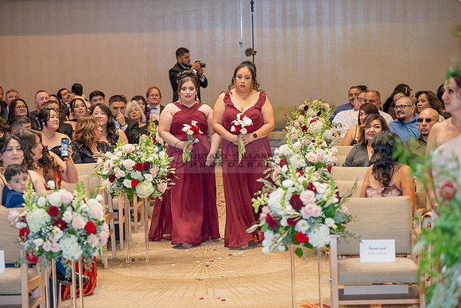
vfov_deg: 13.2
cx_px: 230
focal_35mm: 104
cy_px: 154
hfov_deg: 19.6
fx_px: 1332
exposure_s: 1/160
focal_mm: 104
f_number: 3.2
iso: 1250
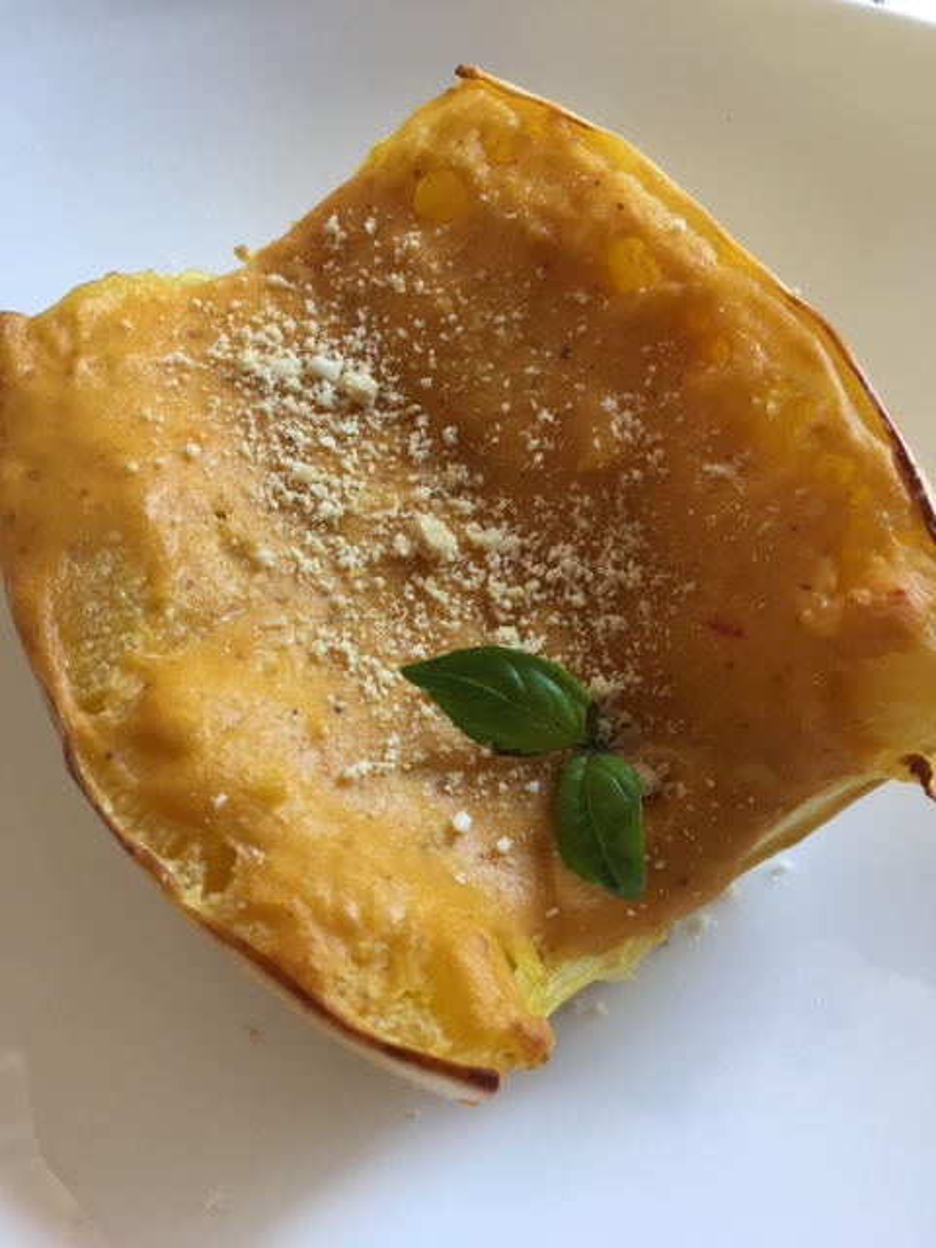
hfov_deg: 48.2
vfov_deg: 61.7
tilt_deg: -67.9
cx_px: 468
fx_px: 1046
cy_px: 624
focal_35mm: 29
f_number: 2.2
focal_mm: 4.15
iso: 40
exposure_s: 1/100
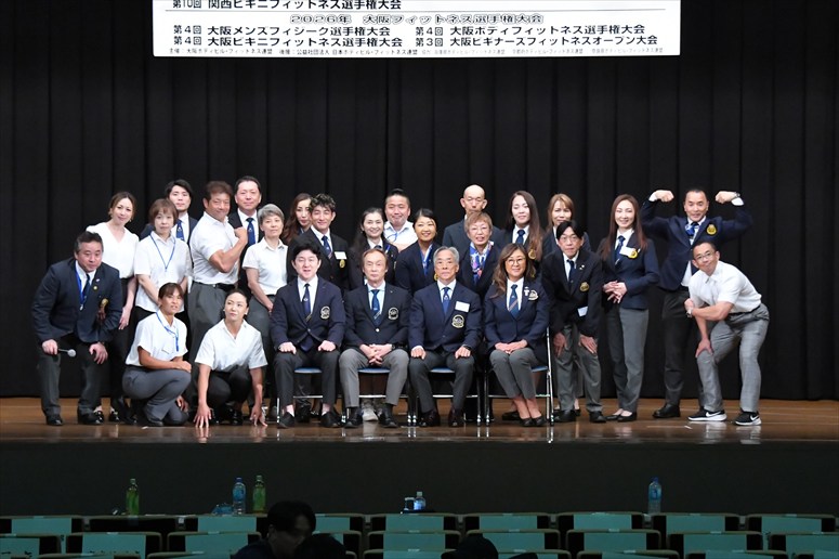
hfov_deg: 18.9
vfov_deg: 12.7
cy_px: 280
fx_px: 2516
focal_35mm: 108
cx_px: 420
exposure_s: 1/400
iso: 8000
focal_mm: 72
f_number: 5.6
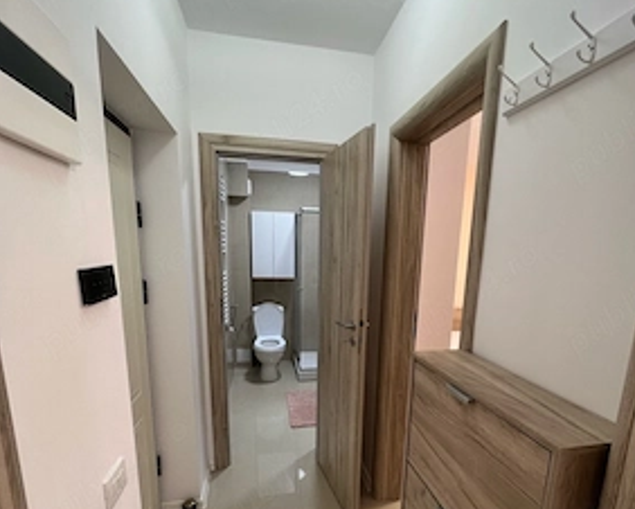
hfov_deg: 86.2
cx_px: 336
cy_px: 327
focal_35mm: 18
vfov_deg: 72.3
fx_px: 339
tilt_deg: -12.1
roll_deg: -1.6
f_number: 1.8
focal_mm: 1.57
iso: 125
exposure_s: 1/50
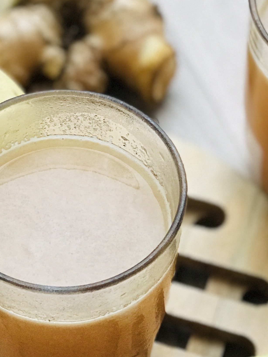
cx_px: 120
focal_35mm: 140
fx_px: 1446
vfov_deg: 14.0
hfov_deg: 10.6
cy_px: 300
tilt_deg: -61.1
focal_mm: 6.6
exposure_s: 1/60
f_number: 2.8
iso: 100
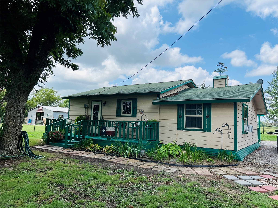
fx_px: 209
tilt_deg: +6.2
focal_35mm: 26
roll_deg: -2.5
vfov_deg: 53.1
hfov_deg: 67.3
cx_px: 139
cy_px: 104
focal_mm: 5.7
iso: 50
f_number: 1.5
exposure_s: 1/3831
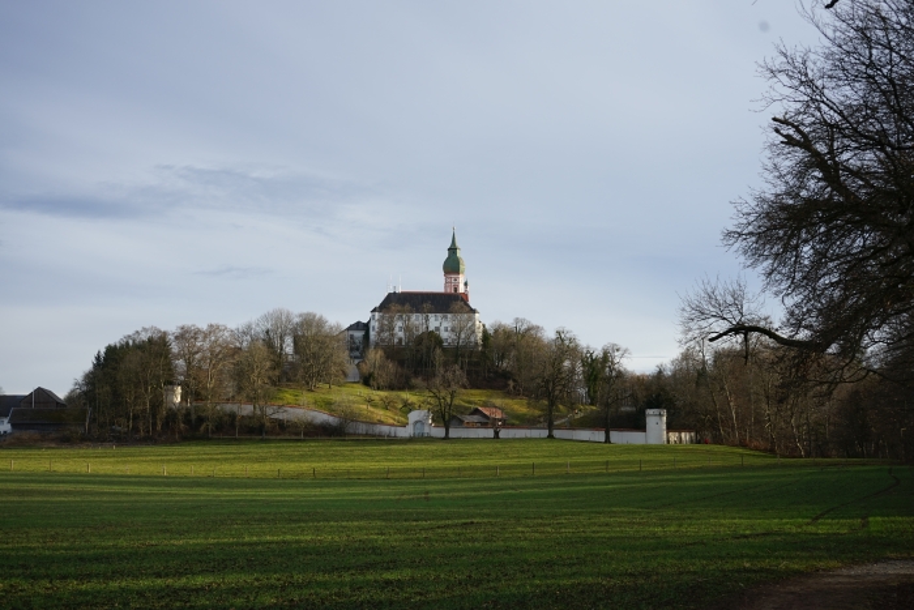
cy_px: 305
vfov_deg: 33.4
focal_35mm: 40
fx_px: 1016
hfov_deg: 48.4
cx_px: 457
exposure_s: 1/80
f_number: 7.1
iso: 100
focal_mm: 40
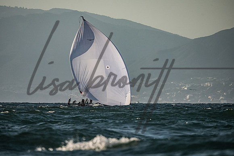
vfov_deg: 3.0
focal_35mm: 452
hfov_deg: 4.6
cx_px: 111
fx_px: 2936
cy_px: 70
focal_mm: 400
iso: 400
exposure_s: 1/6400
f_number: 6.3
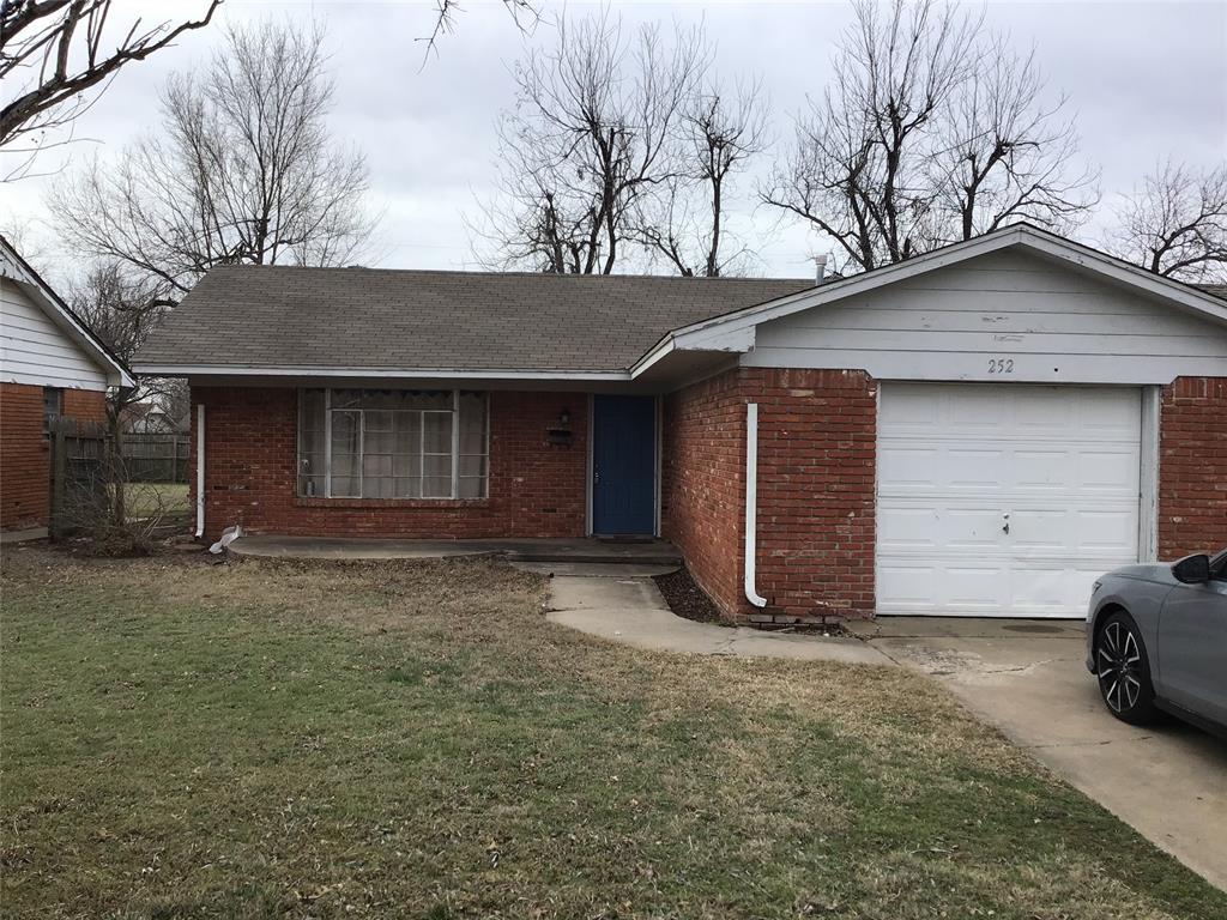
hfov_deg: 58.4
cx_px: 614
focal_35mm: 31
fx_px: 1099
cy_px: 460
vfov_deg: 45.4
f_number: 2.4
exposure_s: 1/747
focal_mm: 3.3
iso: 25
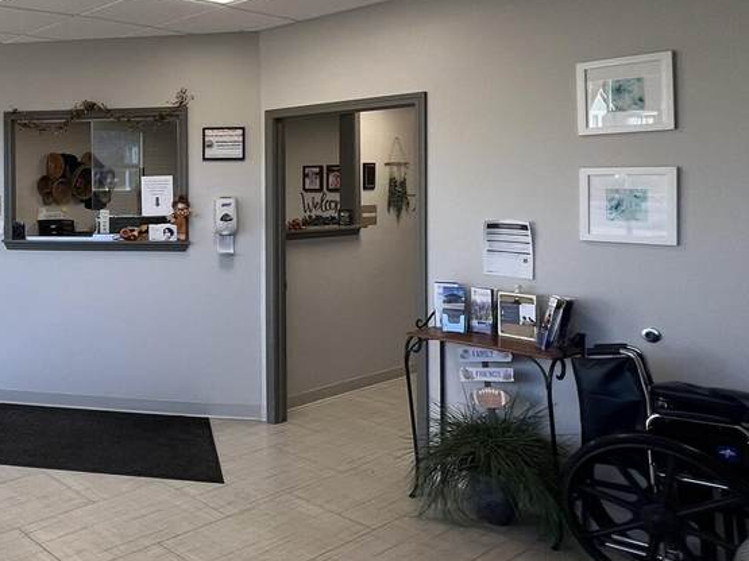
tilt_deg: +0.1
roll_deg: +0.4
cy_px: 186
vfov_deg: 46.0
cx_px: 18
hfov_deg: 50.0
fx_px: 649
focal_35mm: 30
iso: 80
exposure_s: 1/120
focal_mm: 1.57
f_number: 1.8
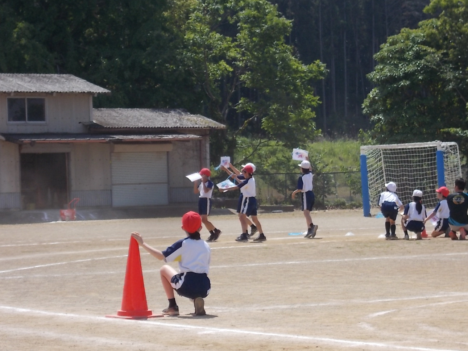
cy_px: 171
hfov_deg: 14.1
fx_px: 1893
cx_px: 272
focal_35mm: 140
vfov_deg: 10.6
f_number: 6
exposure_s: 1/500
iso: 140
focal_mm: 20.1
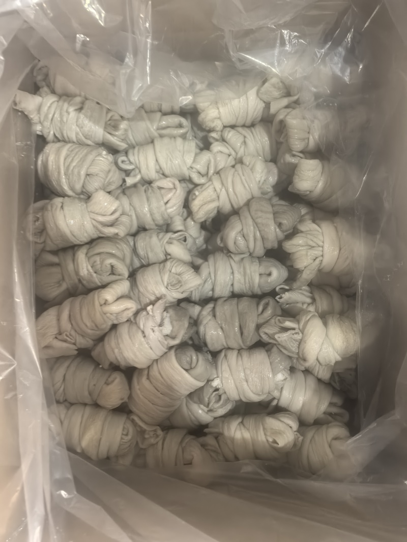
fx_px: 423
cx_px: 204
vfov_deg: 65.3
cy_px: 271
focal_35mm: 27
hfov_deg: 51.3
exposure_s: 1/25
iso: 640
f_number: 2
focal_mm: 5.75
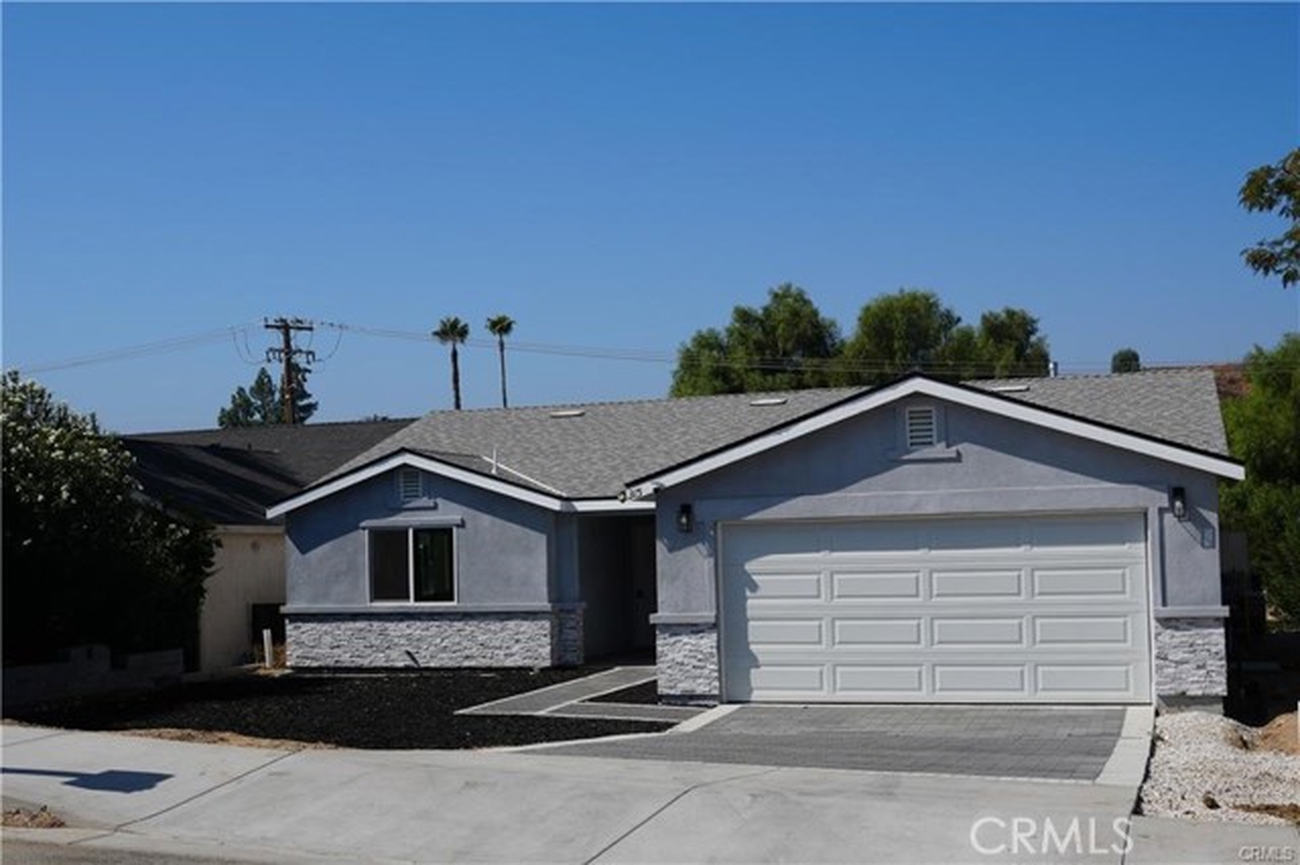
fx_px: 1516
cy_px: 432
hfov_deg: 46.4
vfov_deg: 31.9
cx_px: 650
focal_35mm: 42
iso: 100
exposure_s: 1/1250
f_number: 5
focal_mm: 28
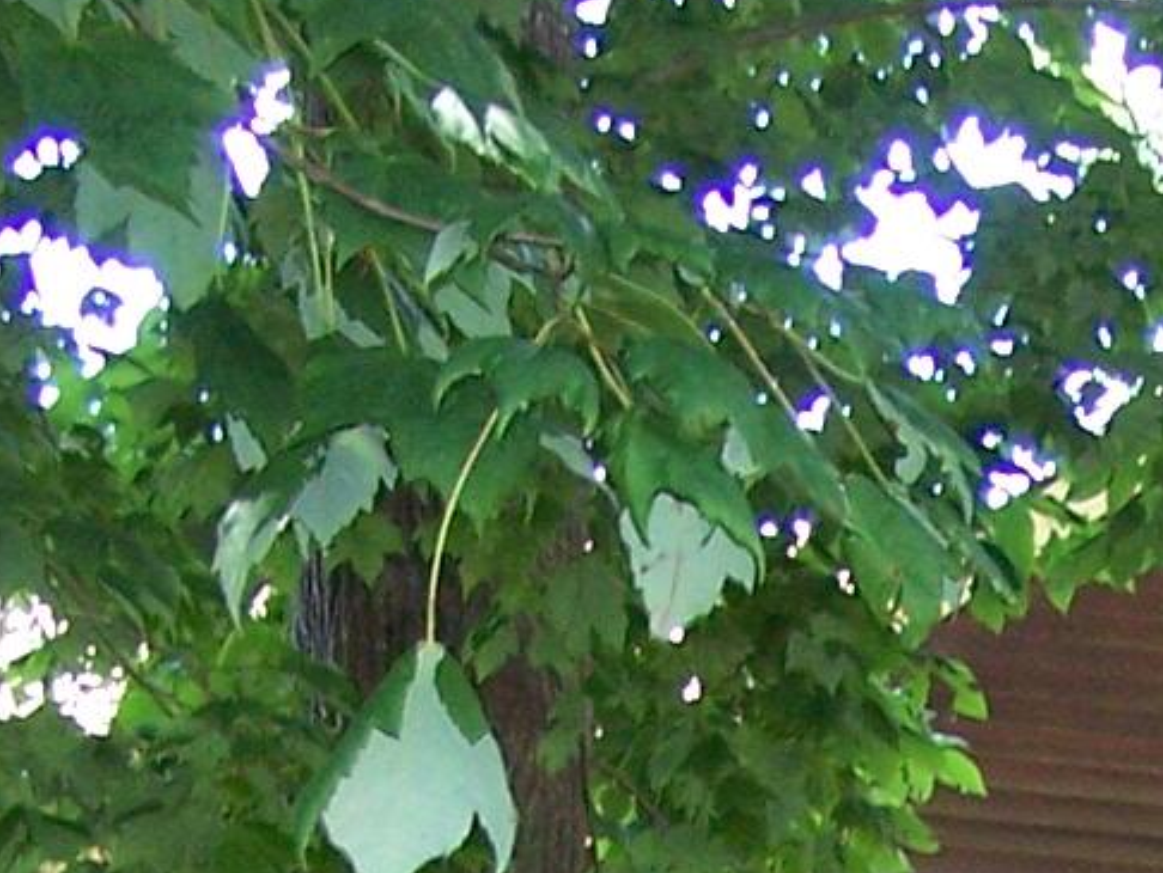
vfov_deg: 7.8
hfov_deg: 10.8
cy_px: 1916
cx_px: 1359
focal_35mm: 180
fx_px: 6050
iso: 160
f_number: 2.8
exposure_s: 1/60
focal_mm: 6.3
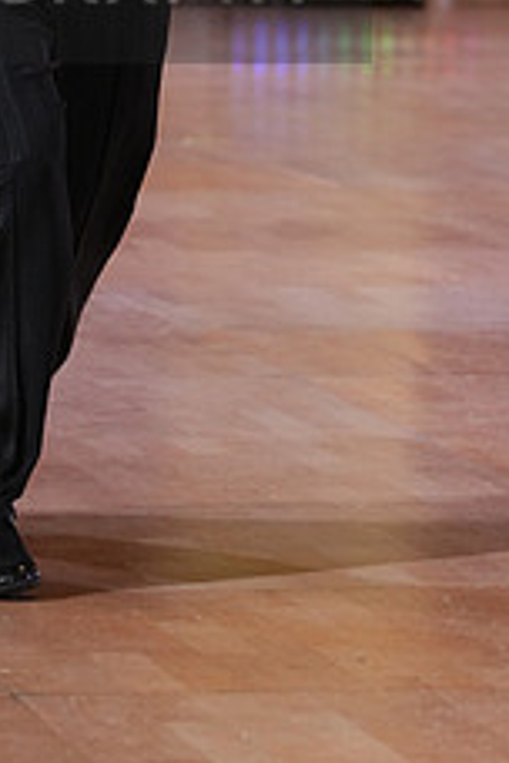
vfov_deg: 5.5
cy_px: -47
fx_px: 7868
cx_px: -89
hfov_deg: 3.7
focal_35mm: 371
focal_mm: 146
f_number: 5.6
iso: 2500
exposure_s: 1/200
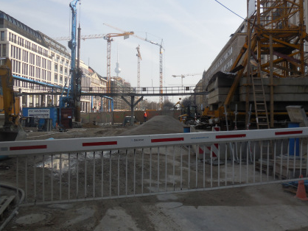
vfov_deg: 40.7
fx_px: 312
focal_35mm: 35
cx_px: 169
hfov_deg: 52.5
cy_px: 103
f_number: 3.2
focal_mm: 5.3
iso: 125
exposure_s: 1/1250
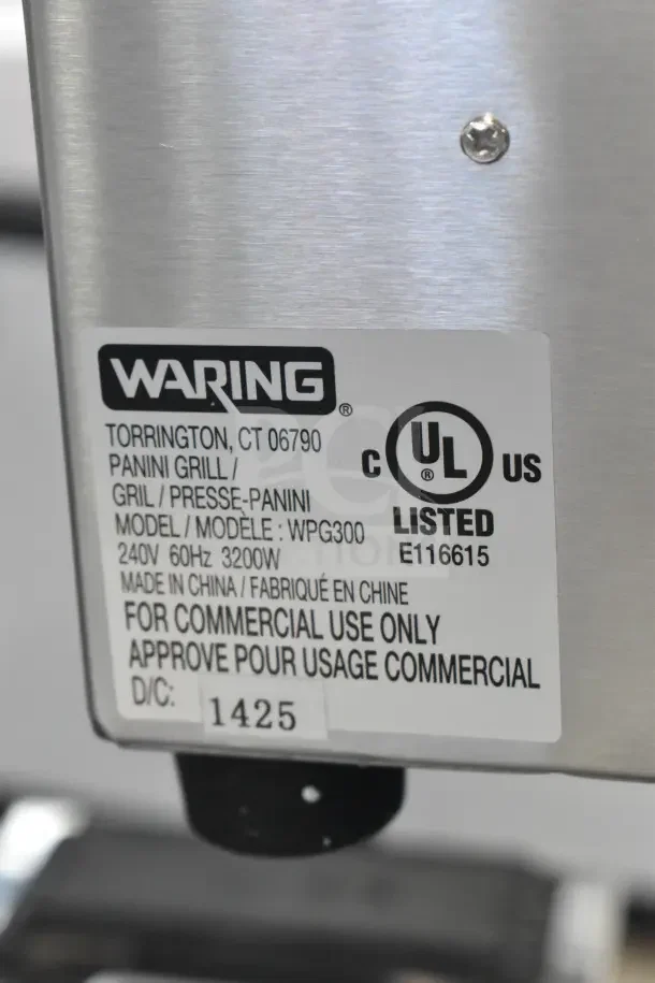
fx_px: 2251
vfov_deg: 24.6
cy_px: 492
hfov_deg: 16.6
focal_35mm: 82
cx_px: 328
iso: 6400
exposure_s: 1/200
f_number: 7.1
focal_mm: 55
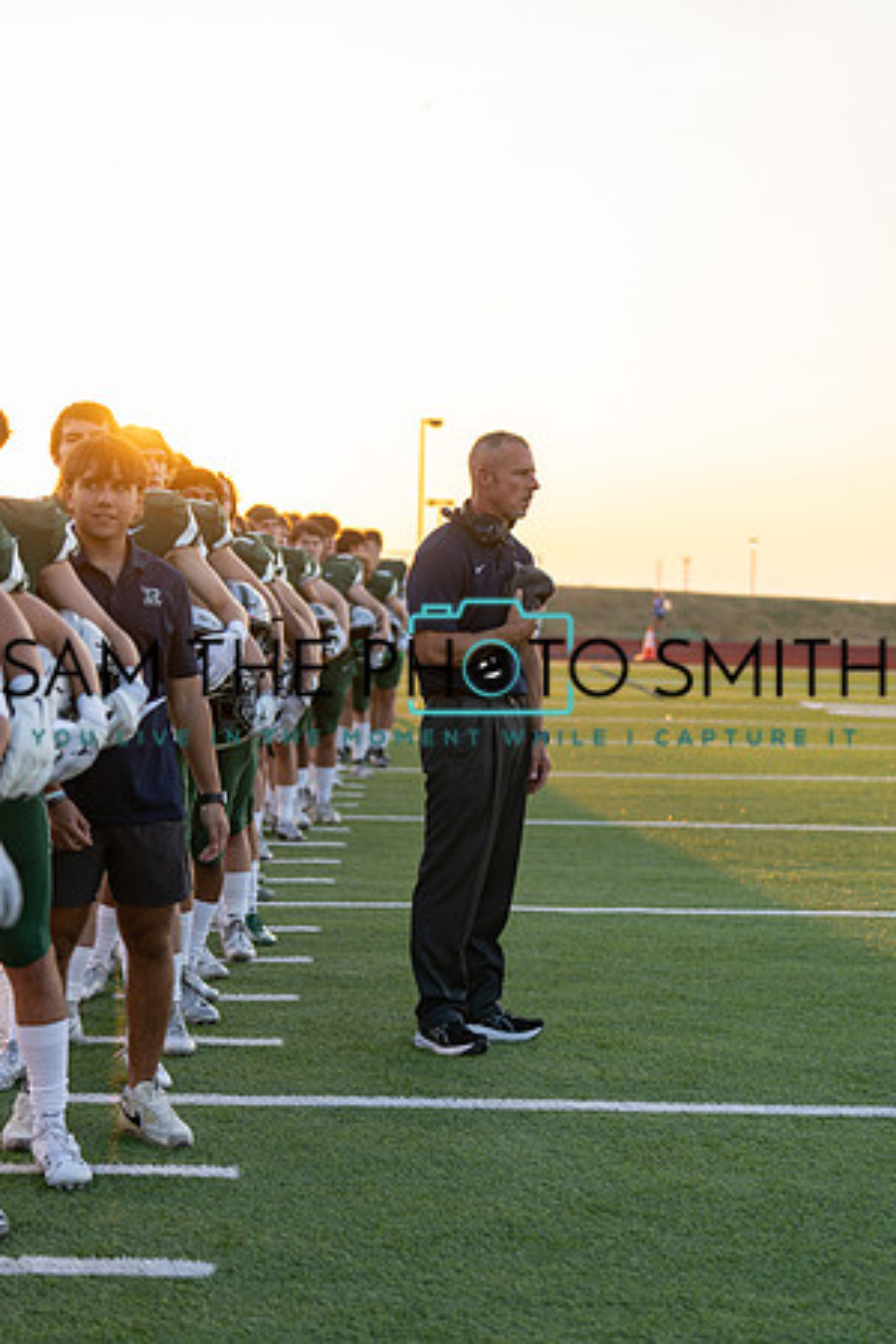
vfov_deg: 28.8
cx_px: 448
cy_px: 672
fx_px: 2613
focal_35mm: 70
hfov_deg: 19.5
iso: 160
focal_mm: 70
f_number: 2.8
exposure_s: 1/320
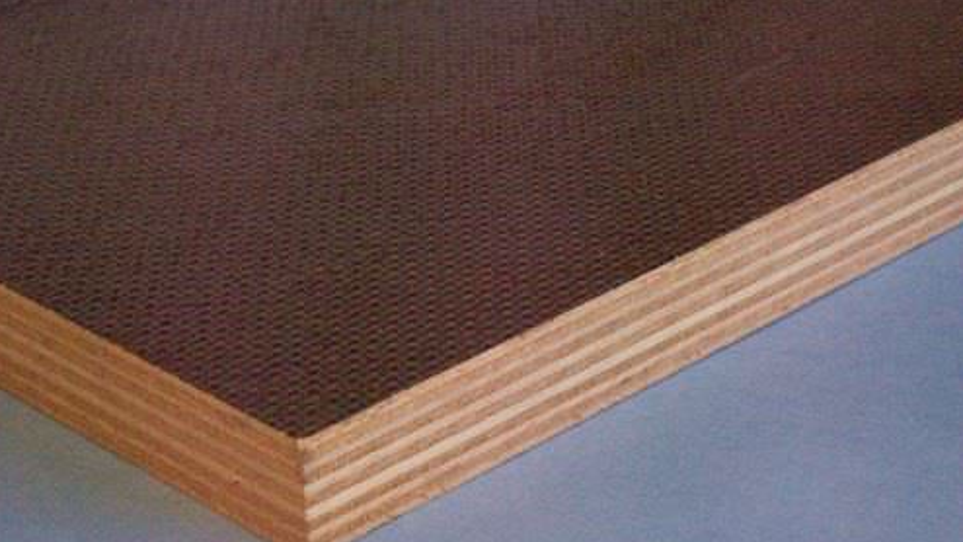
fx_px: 3039
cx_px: 480
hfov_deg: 18.0
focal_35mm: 119
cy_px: 256
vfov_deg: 10.2
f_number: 4.8
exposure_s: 1/257
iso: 800
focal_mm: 18
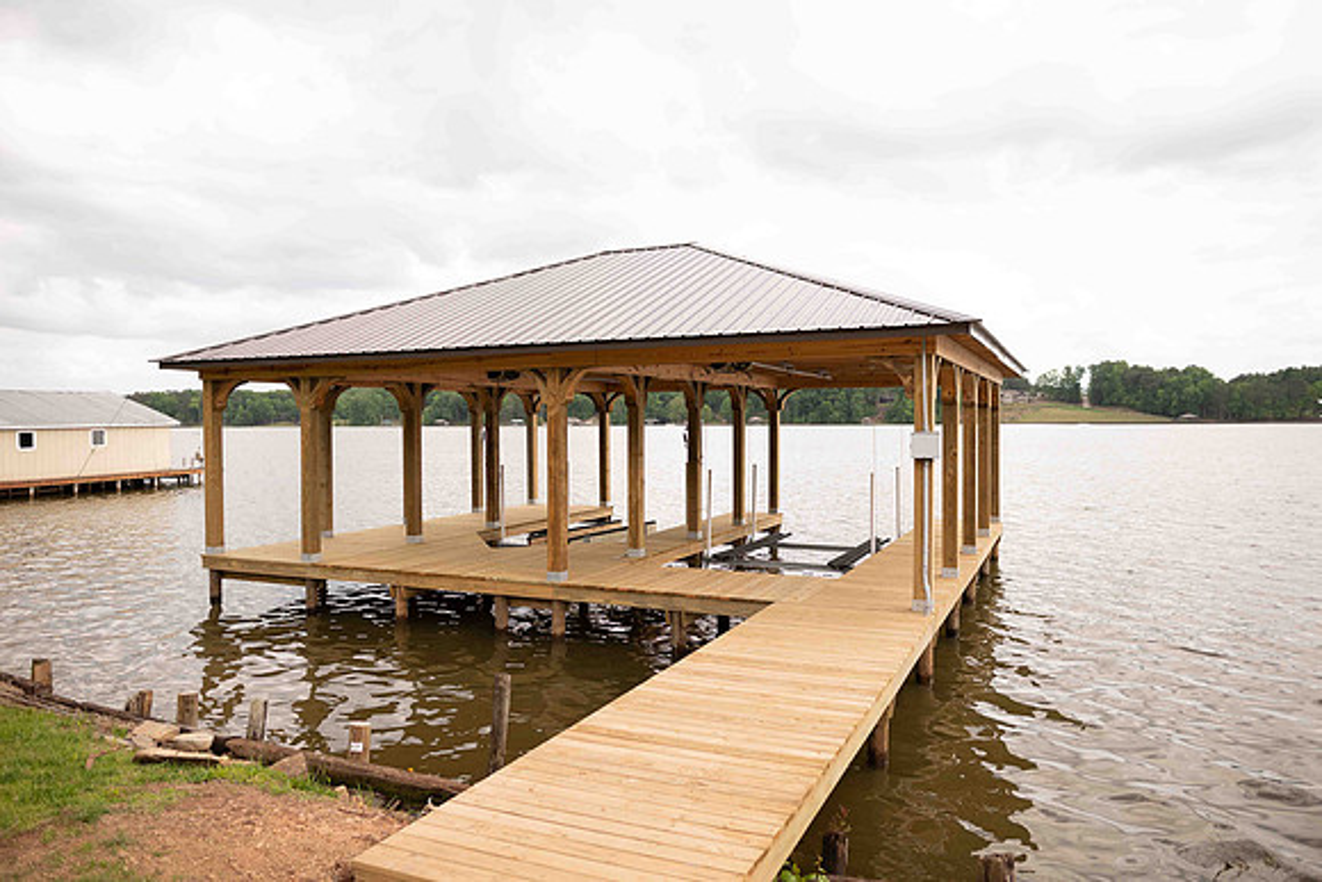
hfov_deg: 73.7
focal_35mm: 24
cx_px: 661
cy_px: 441
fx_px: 881
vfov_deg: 53.2
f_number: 2.5
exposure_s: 1/1000
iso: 125
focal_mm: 24
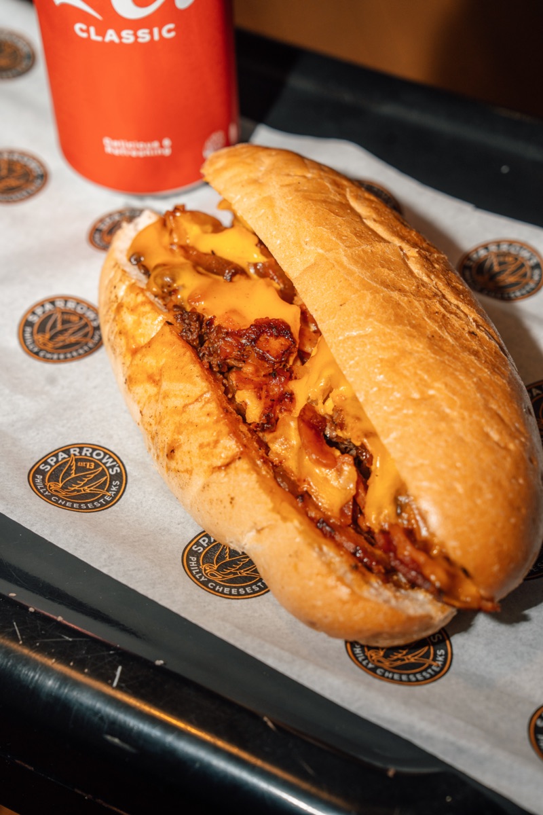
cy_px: 408
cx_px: 272
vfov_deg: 28.8
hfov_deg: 19.5
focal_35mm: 70
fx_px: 1584
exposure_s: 1/80
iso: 125
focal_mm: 70
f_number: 5.6
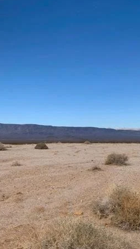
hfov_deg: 31.0
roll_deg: -0.7
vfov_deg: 52.2
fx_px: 250
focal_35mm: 38
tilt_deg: -5.1
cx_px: 49
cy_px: 154
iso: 25
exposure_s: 1/2681
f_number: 1.8
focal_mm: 4.25
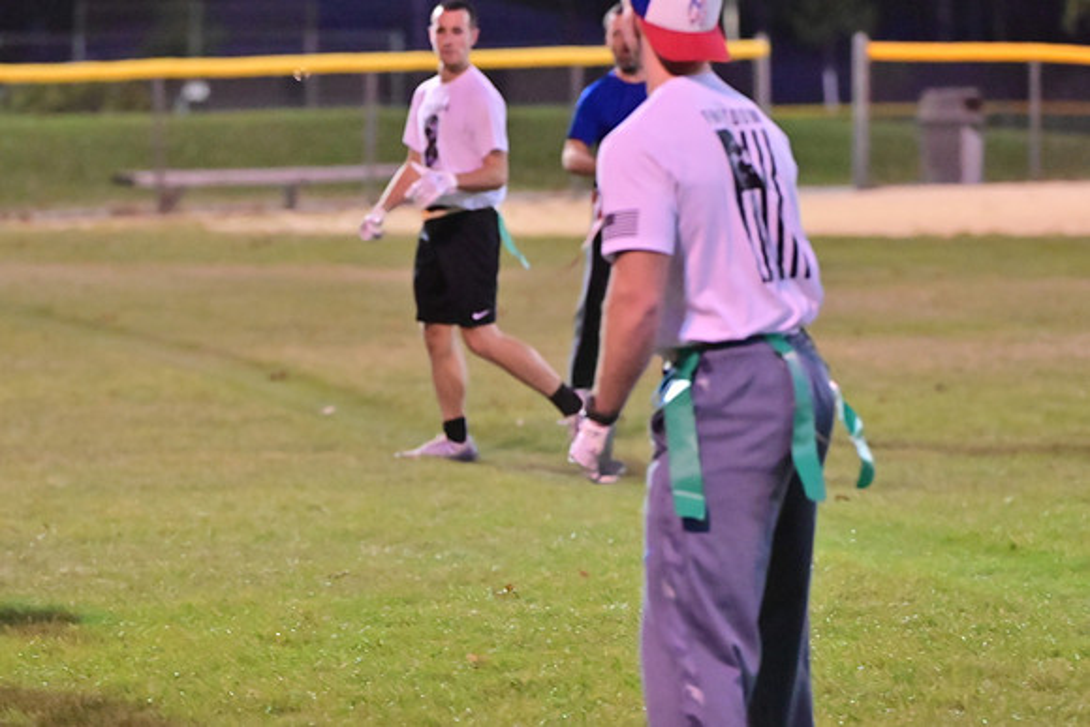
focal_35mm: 270
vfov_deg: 5.1
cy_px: 364
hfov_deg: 7.6
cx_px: 545
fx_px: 8177
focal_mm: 180
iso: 6400
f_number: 4
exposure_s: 1/400
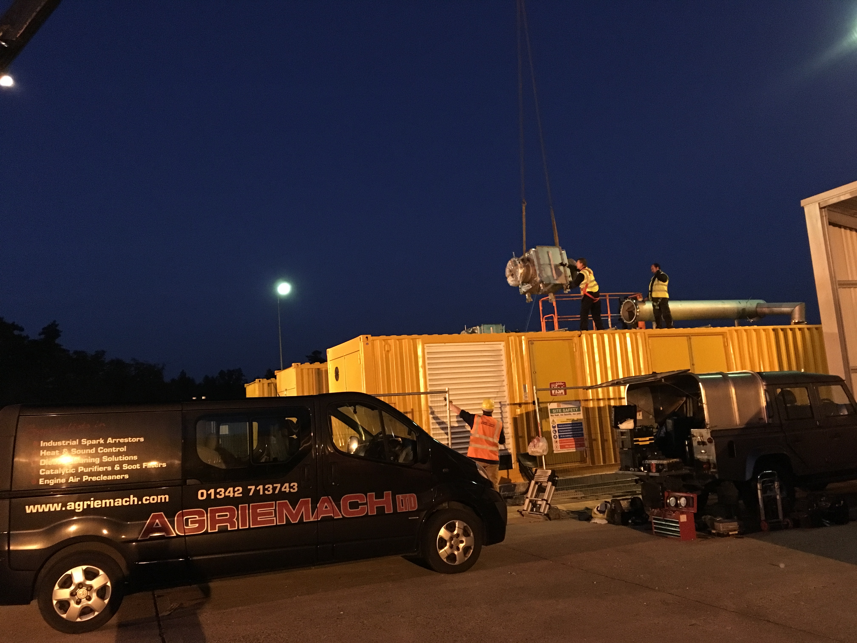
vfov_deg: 48.2
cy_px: 322
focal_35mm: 29
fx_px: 718
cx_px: 428
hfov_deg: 61.7
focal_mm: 4.15
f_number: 2.2
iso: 640
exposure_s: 1/17
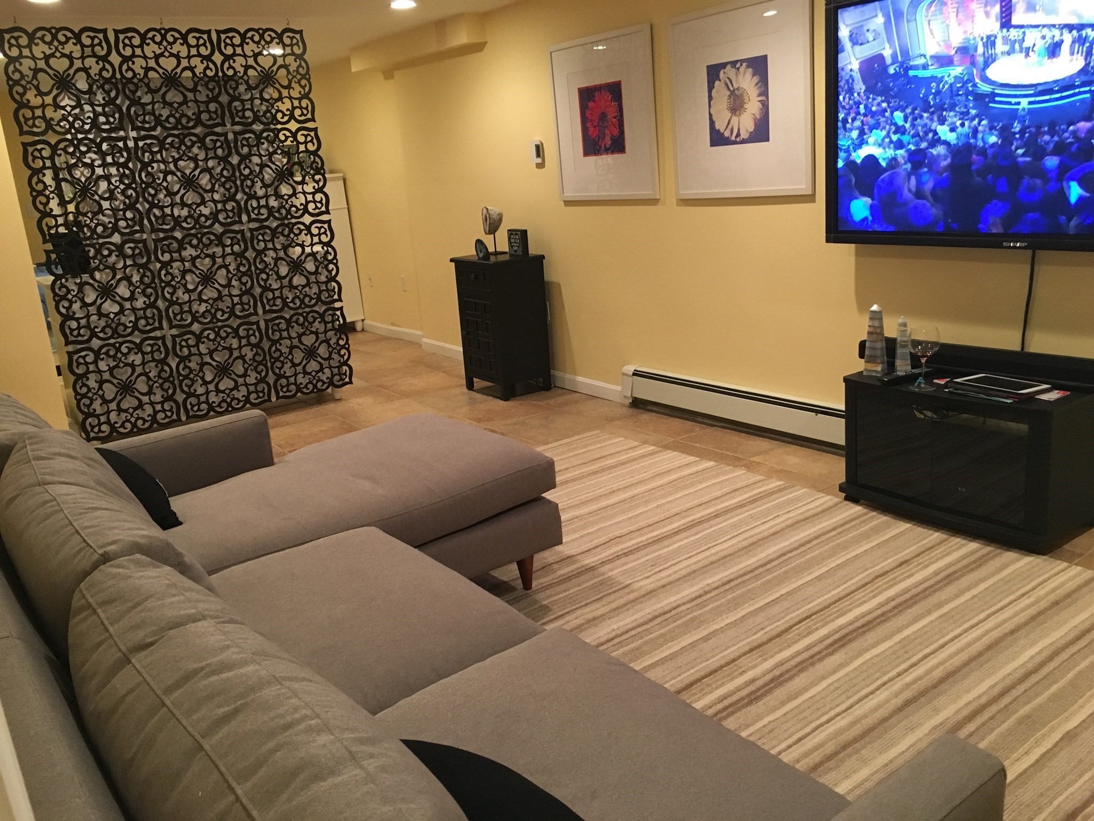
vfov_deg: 48.2
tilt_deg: -14.9
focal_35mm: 29
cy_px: 410
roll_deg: +5.4
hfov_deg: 61.7
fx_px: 917
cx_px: 547
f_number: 2.2
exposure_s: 1/30
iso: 200
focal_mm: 4.15
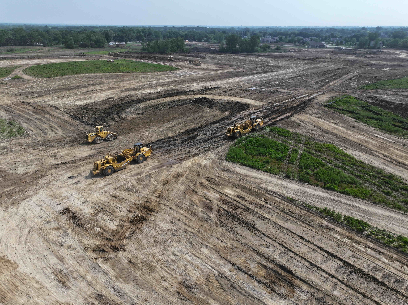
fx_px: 283
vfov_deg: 56.8
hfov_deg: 71.6
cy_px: 152
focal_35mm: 24
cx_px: 204
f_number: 2.8
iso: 110
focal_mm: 12.29
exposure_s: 1/2000
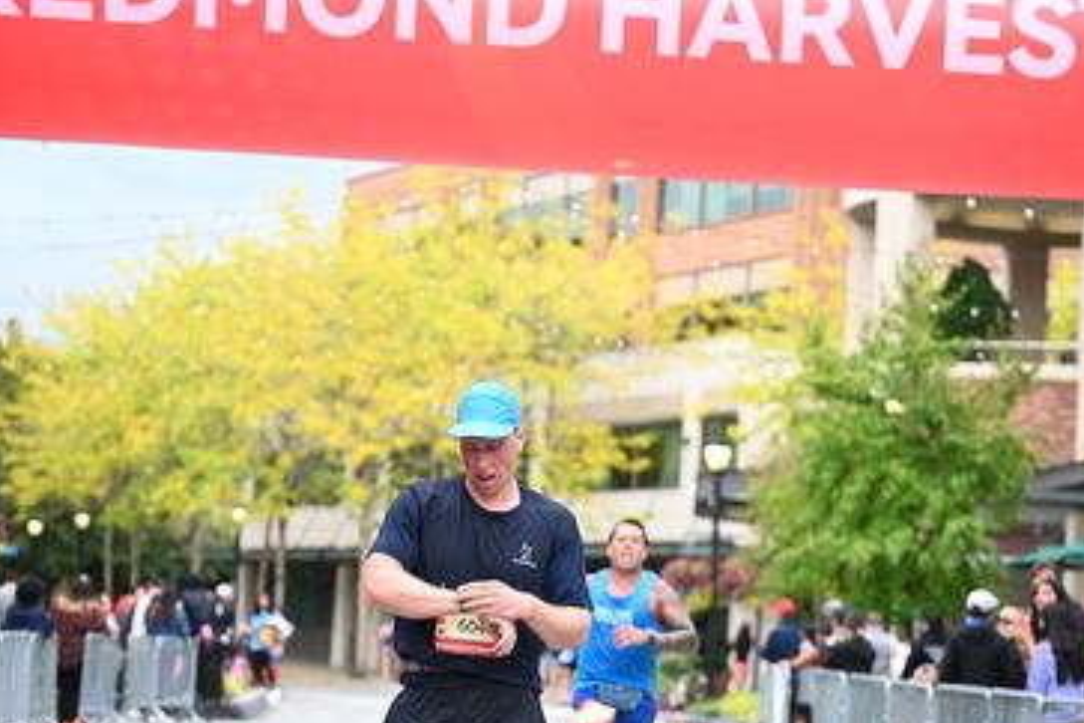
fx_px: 3192
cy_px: 556
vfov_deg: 12.9
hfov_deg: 19.3
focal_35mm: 106
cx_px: 542
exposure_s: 1/2000
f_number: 2.8
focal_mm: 70
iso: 1000
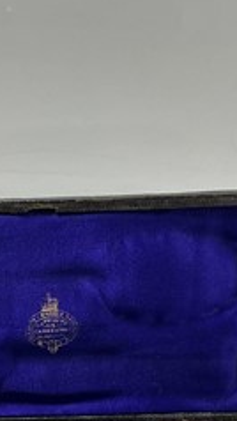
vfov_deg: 30.9
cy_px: 402
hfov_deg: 18.7
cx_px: 65
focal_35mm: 64
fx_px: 715
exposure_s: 1/110
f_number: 1.8
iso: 64
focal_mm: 3
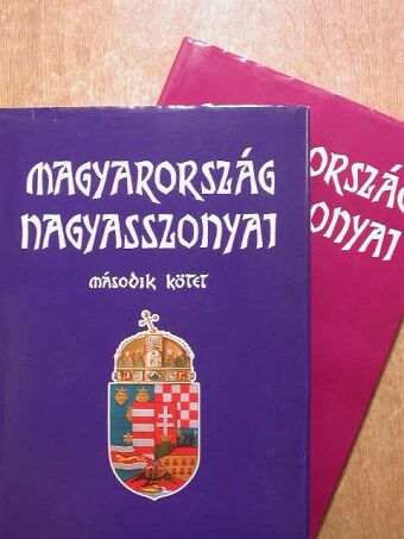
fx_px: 731
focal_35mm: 47
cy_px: 270
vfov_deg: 40.4
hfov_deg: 30.9
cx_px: 202
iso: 100
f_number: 2.8
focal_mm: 9.8
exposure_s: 1/41.3
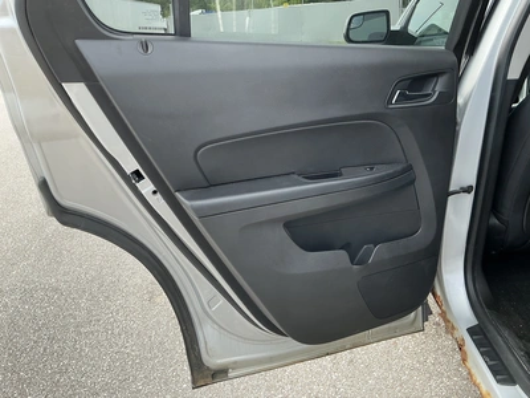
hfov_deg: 63.4
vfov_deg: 49.7
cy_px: 199
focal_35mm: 28
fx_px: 429
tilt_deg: -21.1
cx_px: 265
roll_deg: +5.8
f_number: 1.8
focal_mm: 3
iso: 25
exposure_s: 1/299
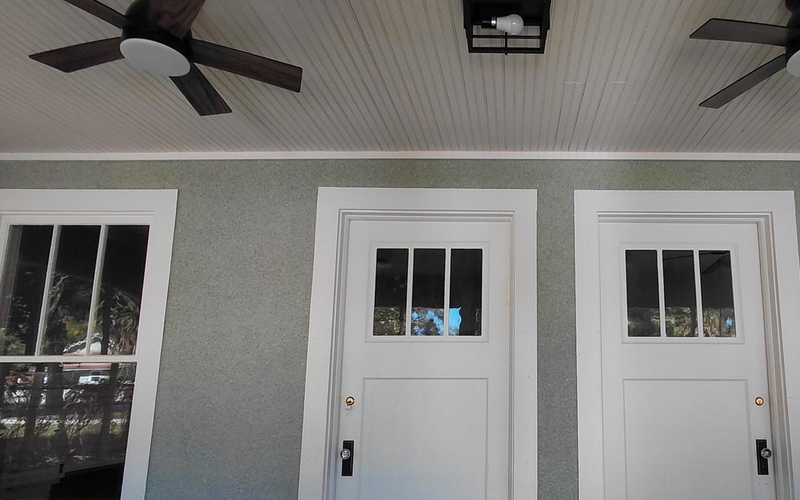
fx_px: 523
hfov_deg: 73.0
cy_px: 309
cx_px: 518
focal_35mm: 24
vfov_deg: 50.6
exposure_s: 1/100
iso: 50
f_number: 2.2
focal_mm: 1.64
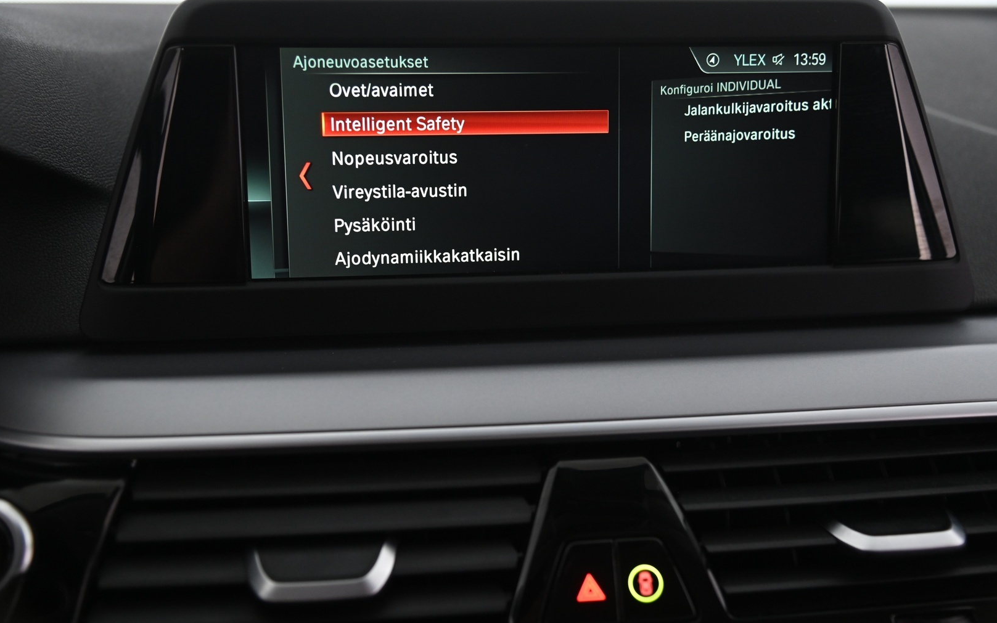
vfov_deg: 28.6
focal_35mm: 45
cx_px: 499
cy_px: 309
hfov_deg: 44.4
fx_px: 1223
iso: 2000
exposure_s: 1/30
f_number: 4
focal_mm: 44
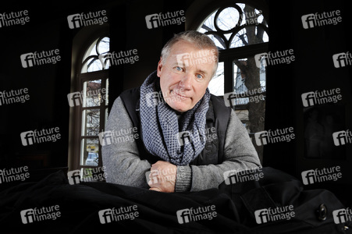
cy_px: 117
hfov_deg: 58.8
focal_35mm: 32
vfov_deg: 41.1
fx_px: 313
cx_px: 176
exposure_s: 1/100
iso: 800
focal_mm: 32
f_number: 8
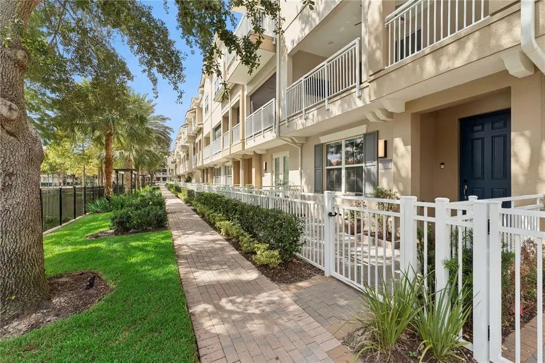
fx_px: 232
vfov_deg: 76.2
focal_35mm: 15
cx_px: 272
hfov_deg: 99.3
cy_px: 182
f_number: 11
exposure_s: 1/125
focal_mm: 15.3
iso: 100
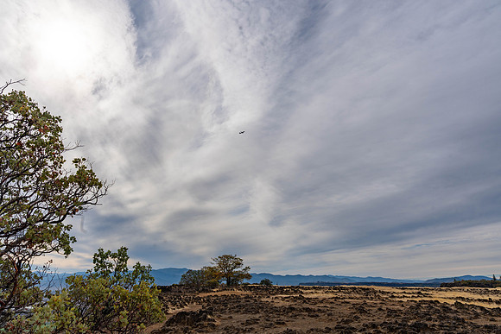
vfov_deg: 53.2
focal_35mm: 24
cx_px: 250
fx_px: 334
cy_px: 167
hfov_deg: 73.7
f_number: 11
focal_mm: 24
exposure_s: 1/640
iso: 100
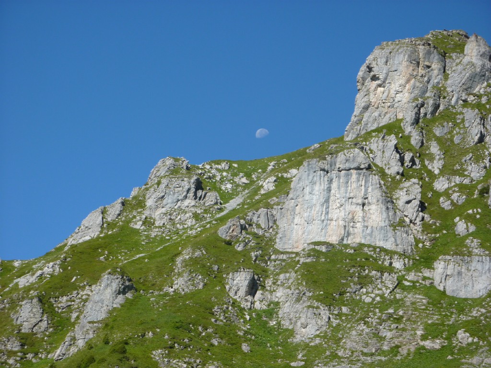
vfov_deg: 13.3
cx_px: 246
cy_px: 184
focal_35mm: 111
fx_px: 1574
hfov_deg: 17.7
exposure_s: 1/500
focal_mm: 18.2
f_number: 4.4
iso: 80
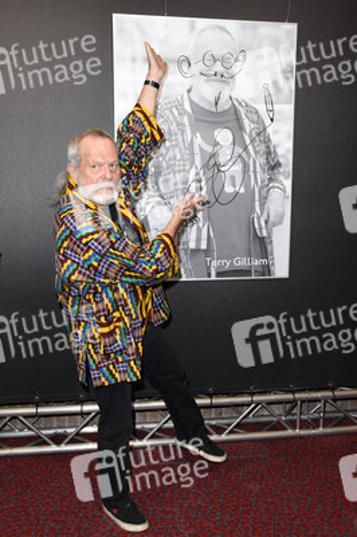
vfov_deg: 55.1
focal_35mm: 34
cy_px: 268
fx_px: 514
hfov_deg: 38.3
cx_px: 178
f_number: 6.3
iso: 1250
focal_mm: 23
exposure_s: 1/160
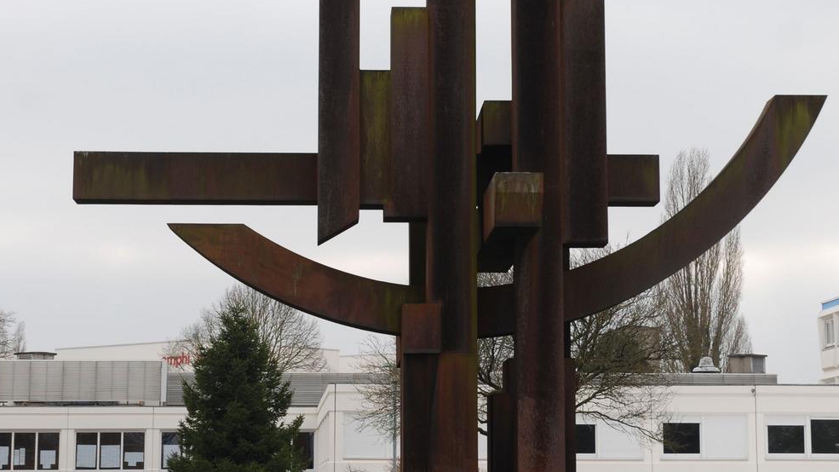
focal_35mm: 104
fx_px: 2314
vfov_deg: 11.6
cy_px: 112
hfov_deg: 20.6
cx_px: 443
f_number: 7.1
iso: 100
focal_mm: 40
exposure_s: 1/200
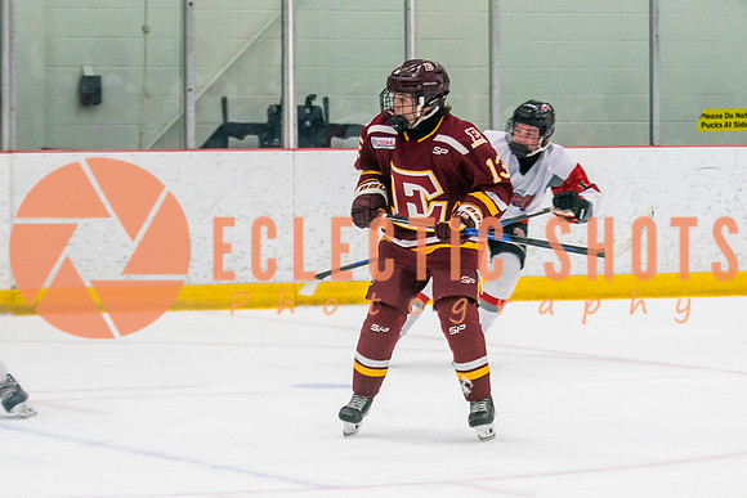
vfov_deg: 6.8
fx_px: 4200
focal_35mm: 202
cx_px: 473
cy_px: 272
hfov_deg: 10.2
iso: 2000
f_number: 2.8
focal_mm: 88
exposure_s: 1/640
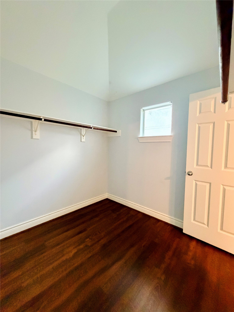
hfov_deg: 85.7
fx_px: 126
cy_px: 156
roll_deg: -1.5
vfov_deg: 102.1
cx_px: 117
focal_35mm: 14
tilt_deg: -4.1
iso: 800
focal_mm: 2.22
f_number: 2.2
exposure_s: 1/60
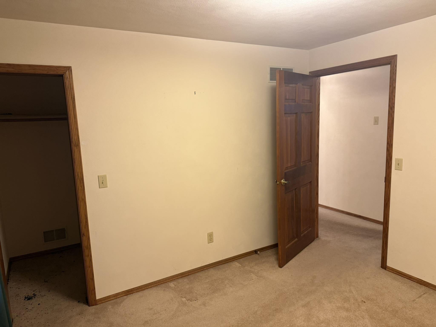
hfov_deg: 71.6
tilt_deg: -6.1
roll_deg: +2.7
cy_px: 164
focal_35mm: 24
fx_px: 302
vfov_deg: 56.8
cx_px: 218
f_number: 1.78
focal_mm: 6.76
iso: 200
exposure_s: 1/60
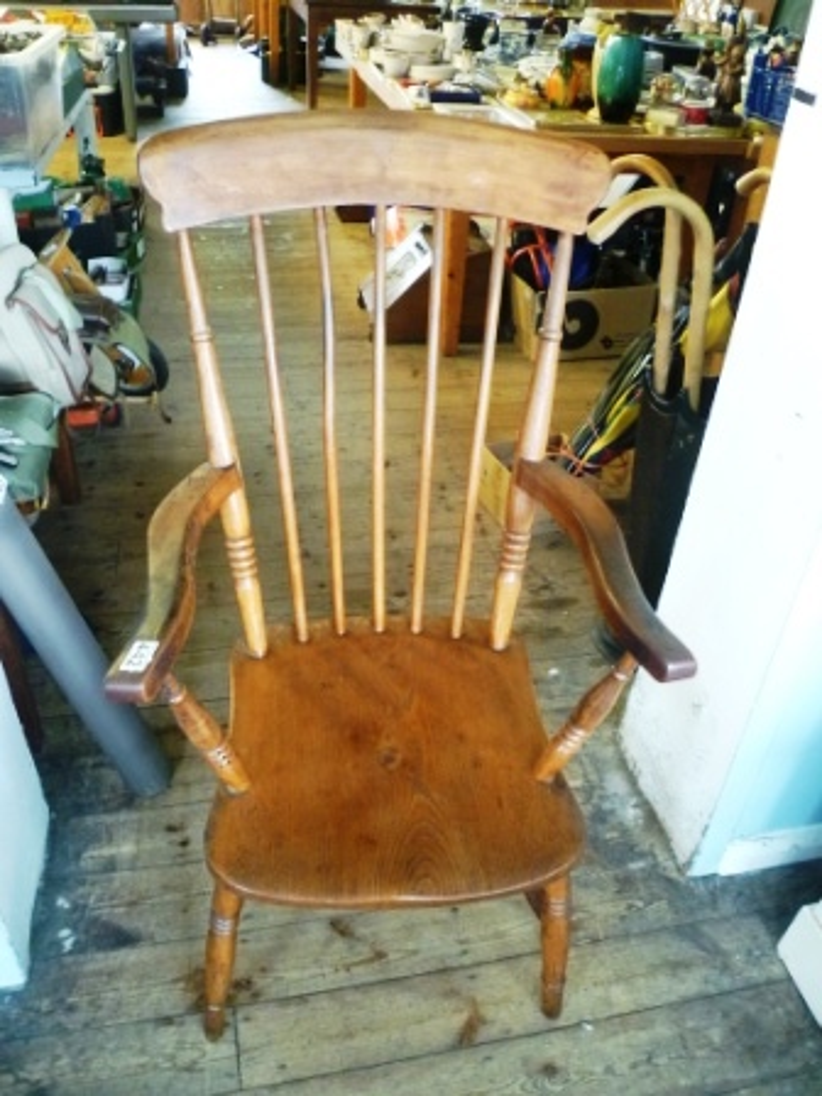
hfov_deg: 49.7
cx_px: 411
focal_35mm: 28
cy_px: 548
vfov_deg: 63.4
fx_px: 887
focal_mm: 5
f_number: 2.8
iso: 400
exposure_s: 1/8
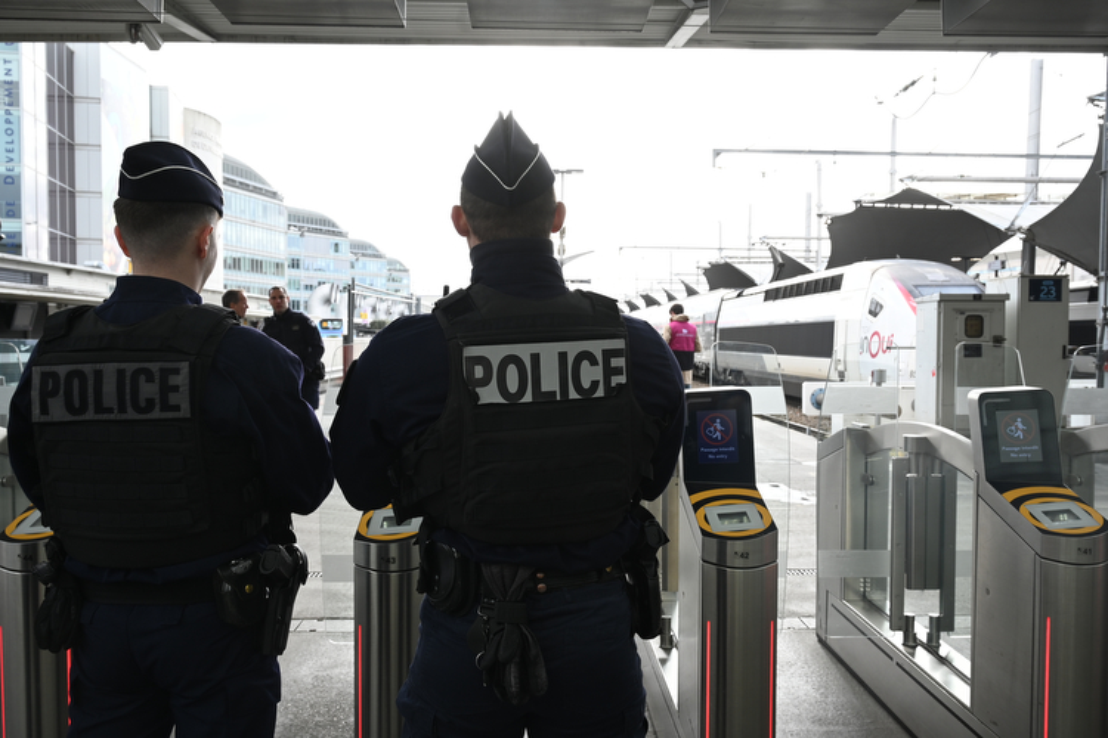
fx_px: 939
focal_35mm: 30
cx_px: 554
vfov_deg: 43.0
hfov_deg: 61.1
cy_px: 369
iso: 400
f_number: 8
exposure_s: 1/160
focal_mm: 30.5
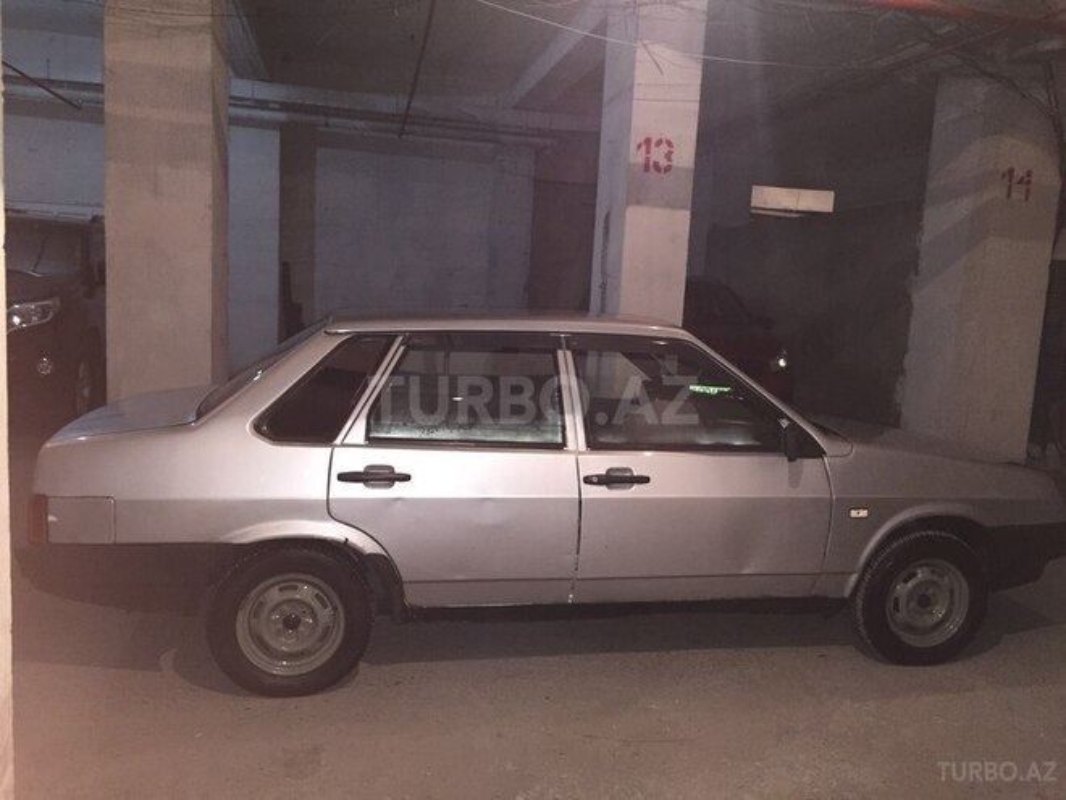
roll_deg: -3.5
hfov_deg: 61.7
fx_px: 893
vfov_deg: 48.2
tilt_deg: -7.9
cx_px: 533
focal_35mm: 29
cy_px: 400
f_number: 2.2
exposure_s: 1/17
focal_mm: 4.15
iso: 250
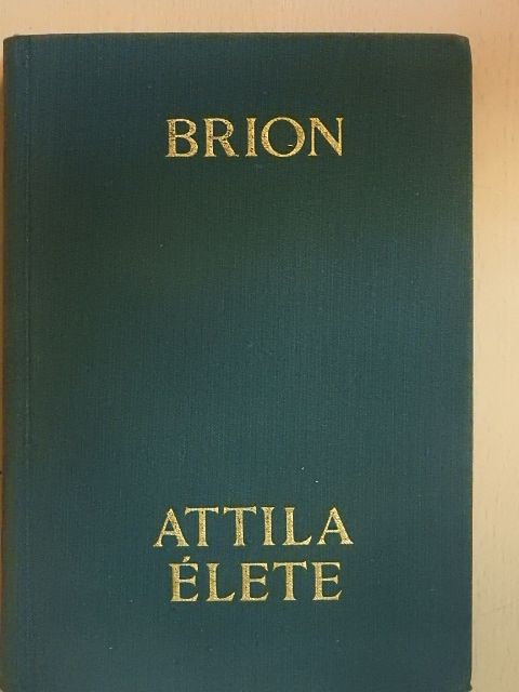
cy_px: 346
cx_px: 260
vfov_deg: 24.4
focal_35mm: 80
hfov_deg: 18.4
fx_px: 1599
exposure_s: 1/50
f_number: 4.5
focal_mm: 14.3
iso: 1600
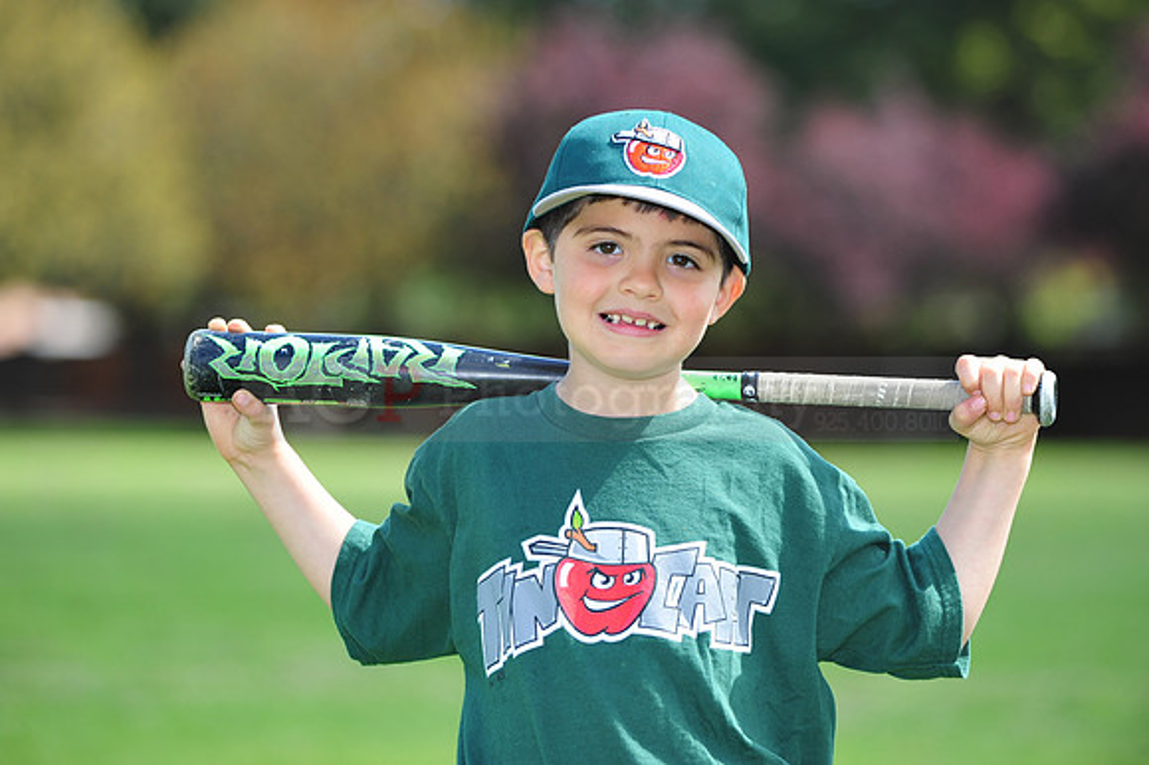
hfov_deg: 10.3
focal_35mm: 200
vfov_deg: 6.9
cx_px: 574
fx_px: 6379
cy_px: 382
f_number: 5
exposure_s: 1/800
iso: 400
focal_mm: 200
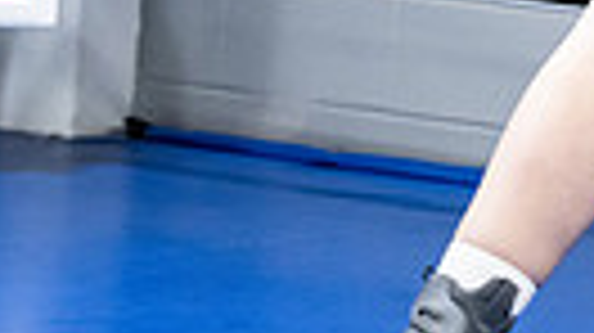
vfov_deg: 4.1
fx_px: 4580
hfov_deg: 7.3
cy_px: -412
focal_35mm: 291
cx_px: 922
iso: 8000
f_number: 2.8
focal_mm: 63
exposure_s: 1/1000
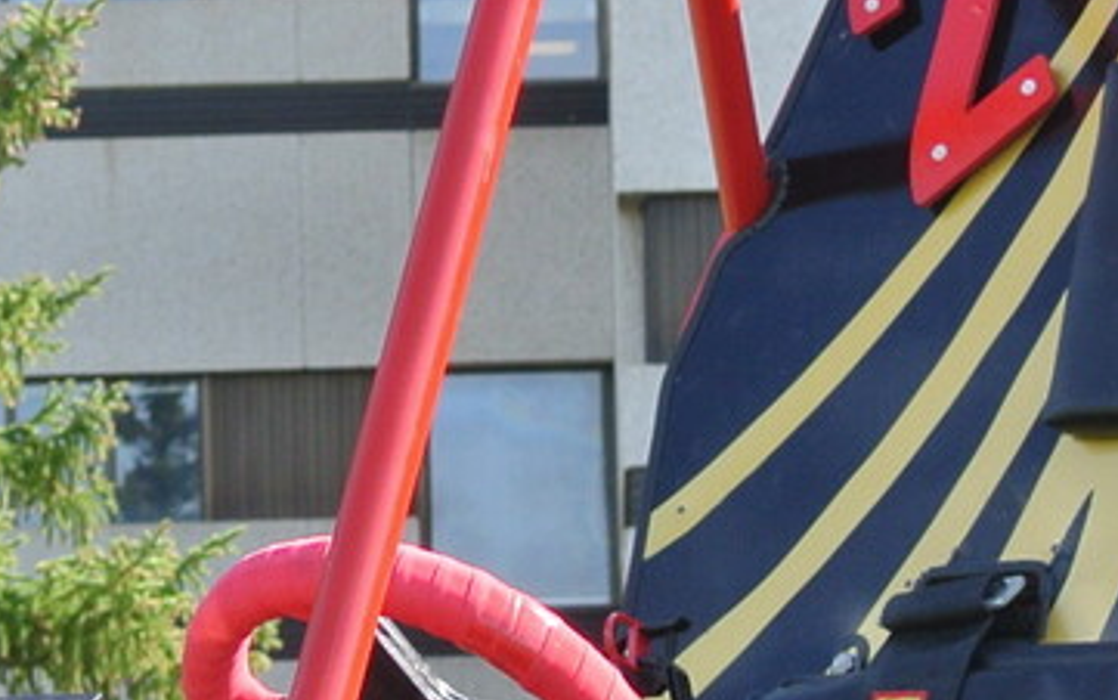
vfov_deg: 5.3
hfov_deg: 8.5
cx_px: 426
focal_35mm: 246
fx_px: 7499
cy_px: 864
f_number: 5
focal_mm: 20.3
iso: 100
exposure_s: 1/160
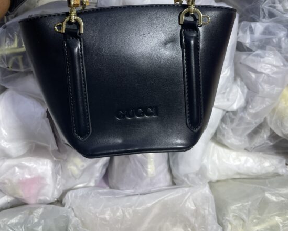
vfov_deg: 38.7
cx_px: 132
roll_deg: +4.8
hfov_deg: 49.0
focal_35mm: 37
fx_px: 315
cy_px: 47
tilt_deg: -3.7
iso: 32
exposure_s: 1/128
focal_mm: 4.2
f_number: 1.6
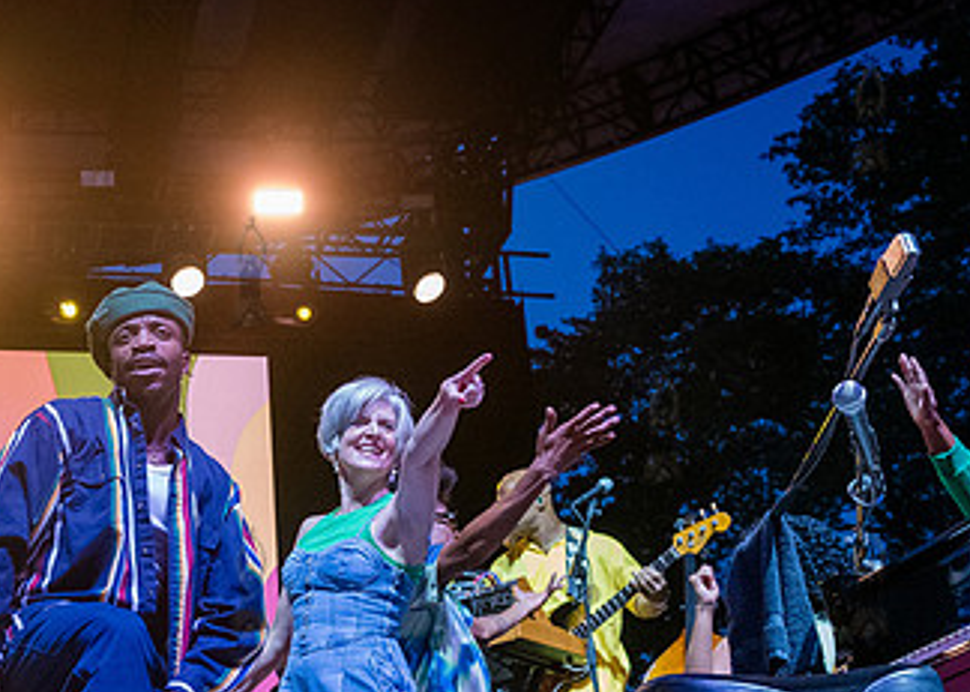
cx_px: 110
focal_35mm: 59
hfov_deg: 31.8
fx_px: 1624
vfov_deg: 23.8
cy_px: 529
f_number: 4
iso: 6400
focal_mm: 29
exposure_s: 1/640
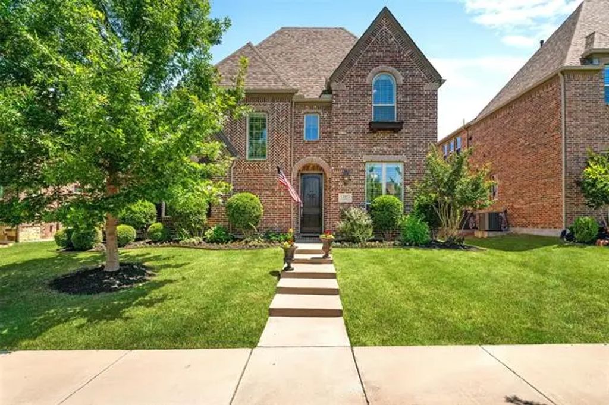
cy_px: 202
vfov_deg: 64.5
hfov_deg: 86.9
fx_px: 321
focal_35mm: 19
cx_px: 304
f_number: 9
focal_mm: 19
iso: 640
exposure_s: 1/1600
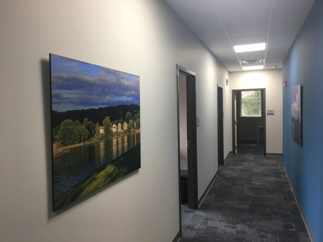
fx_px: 271
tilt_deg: -2.5
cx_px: 162
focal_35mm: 29
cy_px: 121
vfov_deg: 48.2
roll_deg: +1.1
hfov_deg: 61.7
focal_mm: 4.15
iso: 64
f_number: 2.2
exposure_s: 1/30
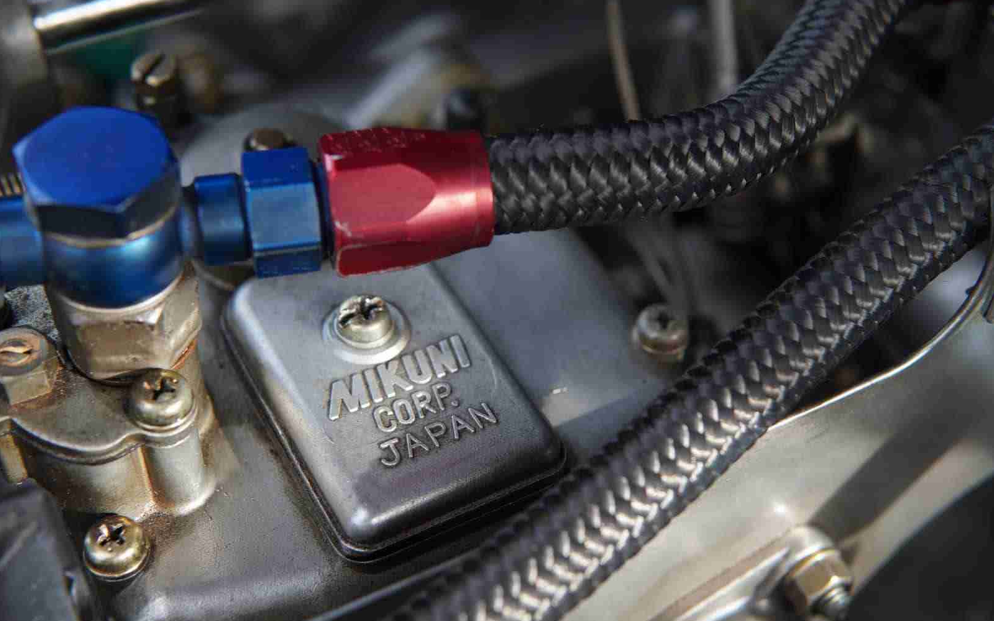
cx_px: 496
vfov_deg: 28.0
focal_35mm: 46
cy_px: 298
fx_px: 1246
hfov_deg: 43.5
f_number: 4
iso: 160
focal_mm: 30
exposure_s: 1/60
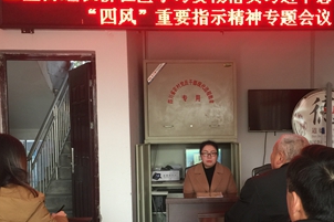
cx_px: 229
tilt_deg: -3.9
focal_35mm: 50
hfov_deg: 39.0
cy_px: 160
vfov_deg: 26.7
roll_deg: -0.9
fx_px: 464
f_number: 2.2
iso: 40
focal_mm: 4.15
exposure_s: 1/17
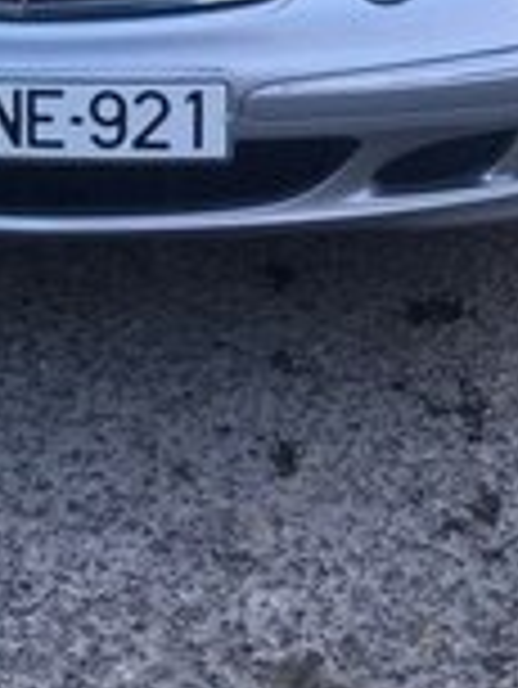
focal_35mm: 94
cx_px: 32
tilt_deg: -9.9
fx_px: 1873
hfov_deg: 15.5
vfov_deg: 18.3
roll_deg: -0.8
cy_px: -369
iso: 32
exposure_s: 1/100
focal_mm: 4.15
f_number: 2.2
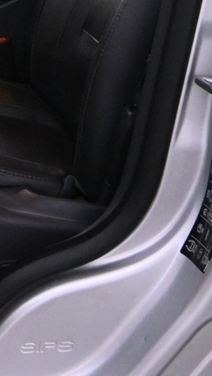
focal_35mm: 94
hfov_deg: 12.2
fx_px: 938
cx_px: -118
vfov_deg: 21.4
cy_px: -51
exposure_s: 1/80
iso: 5000
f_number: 4.5
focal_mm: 16
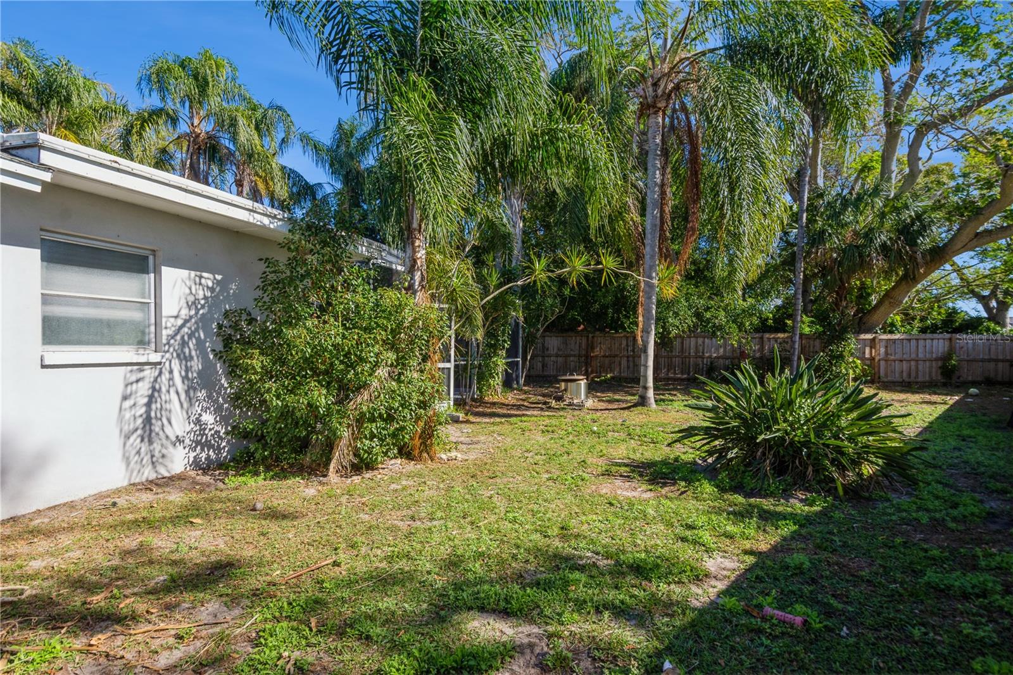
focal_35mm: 18
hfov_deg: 90.0
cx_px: 506
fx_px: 506
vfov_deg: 67.4
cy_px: 338
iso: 250
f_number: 8
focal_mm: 12
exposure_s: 1/400
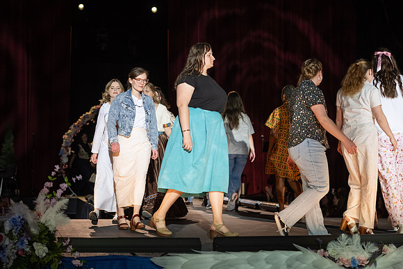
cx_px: 197
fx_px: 902
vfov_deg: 16.9
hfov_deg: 25.2
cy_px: 135
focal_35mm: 81
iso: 1000
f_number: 2.8
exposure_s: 1/1000
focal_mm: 70
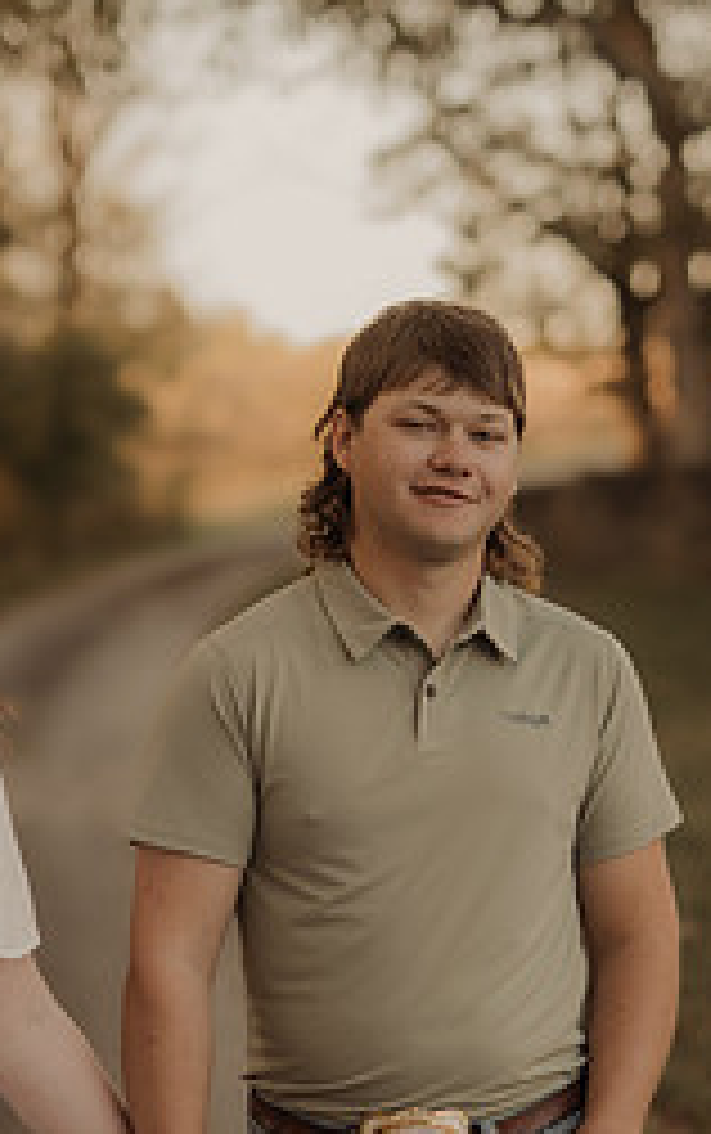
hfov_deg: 10.4
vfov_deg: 16.5
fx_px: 3898
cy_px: 849
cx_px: 383
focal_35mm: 126
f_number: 2.2
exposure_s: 1/640
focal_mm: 50
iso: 160
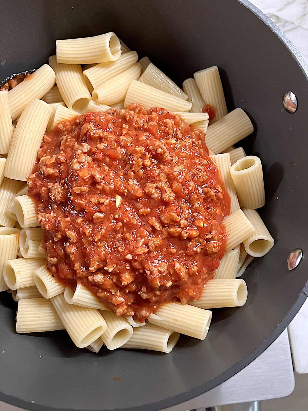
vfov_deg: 67.3
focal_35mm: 26
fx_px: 308
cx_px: 154
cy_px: 206
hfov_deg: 53.1
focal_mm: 5.7
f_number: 1.5
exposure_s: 1/60
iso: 500
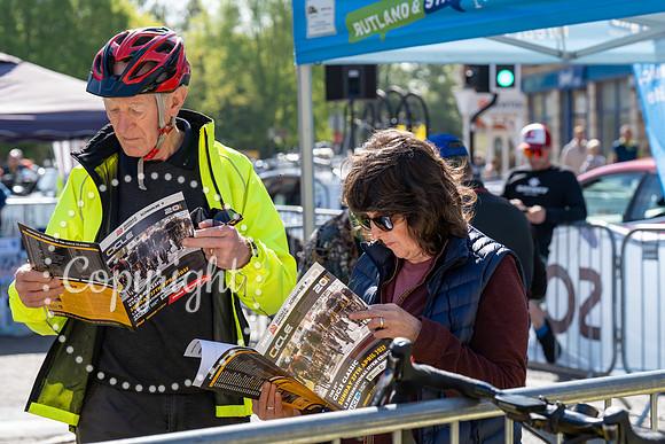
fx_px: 1737
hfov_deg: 21.7
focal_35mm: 94
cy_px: 222
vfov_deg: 14.6
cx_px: 332
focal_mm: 94
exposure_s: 1/1000
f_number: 6.3
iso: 640
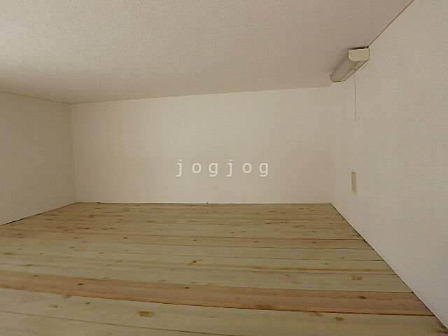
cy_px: 168
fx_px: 272
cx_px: 224
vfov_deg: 63.4
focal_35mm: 21
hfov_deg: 79.0
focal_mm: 3.7
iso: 125
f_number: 3.5
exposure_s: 1/125
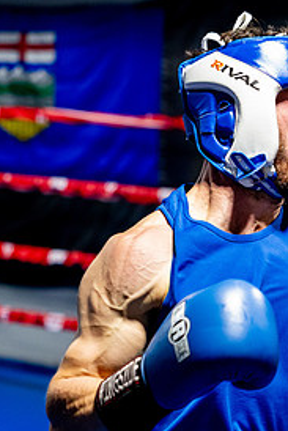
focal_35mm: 127
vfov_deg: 16.1
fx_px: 1522
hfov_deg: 10.7
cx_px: 309
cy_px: 288
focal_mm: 50
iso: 3200
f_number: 2
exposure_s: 1/800
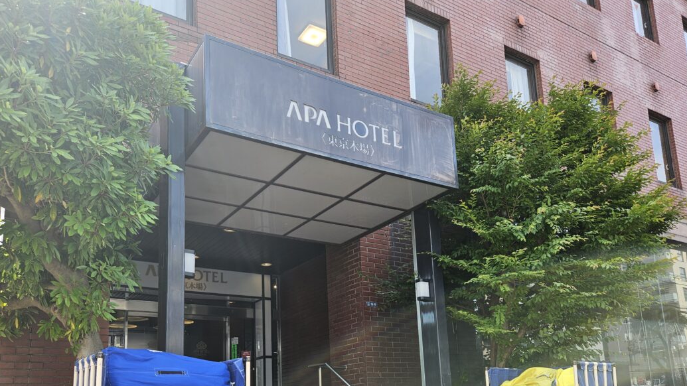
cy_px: 302
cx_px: 325
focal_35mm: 31
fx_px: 565
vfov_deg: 36.6
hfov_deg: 62.6
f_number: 1.8
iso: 25
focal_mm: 5.4
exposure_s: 1/299
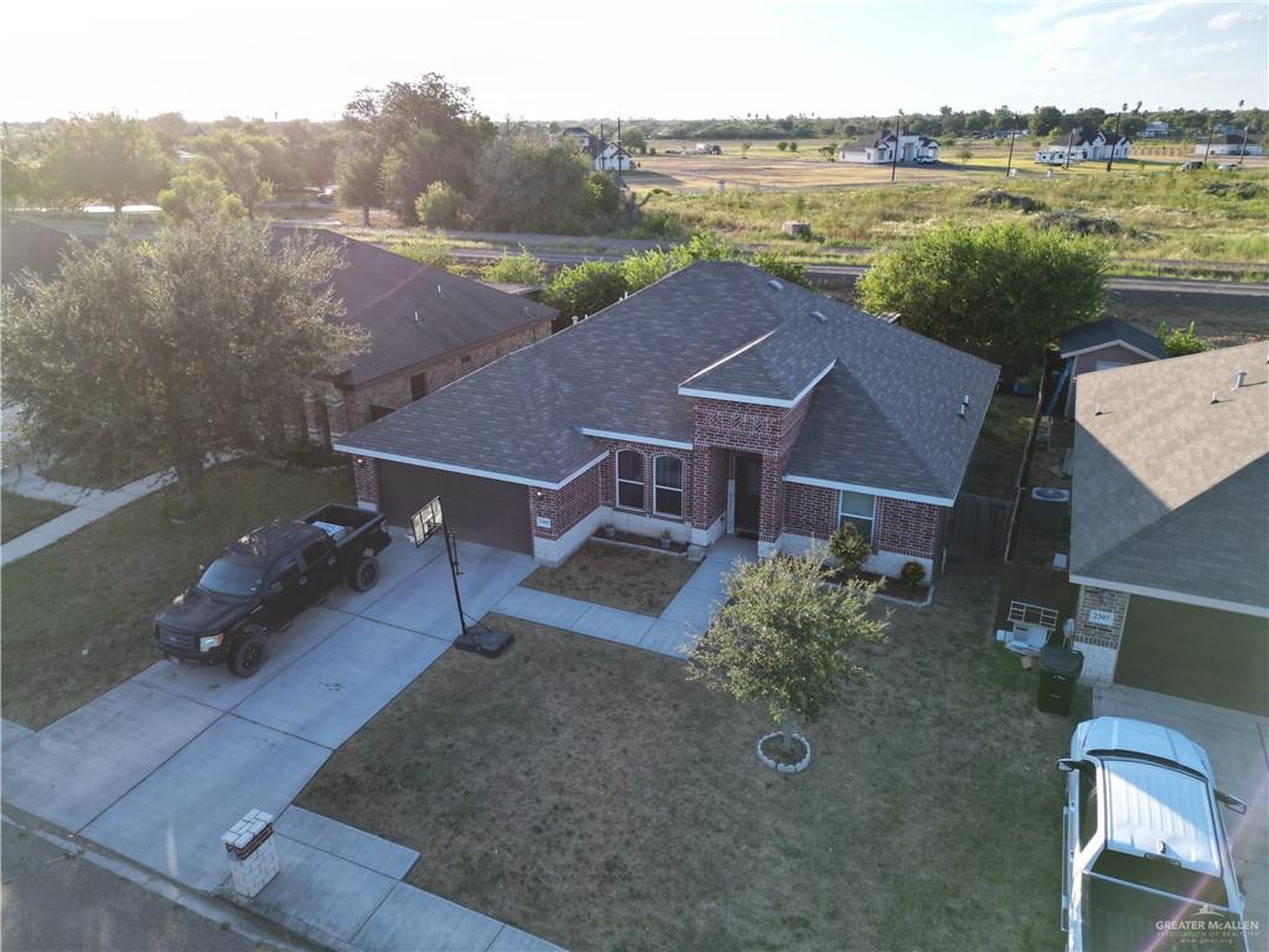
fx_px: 880
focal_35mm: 24
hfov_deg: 71.6
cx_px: 634
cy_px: 476
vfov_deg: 56.8
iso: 110
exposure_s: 1/1250
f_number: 1.7
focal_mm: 6.72
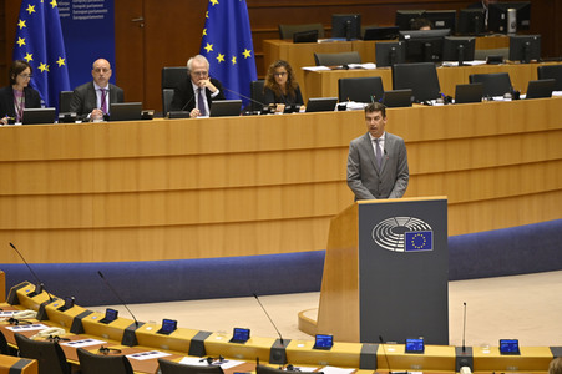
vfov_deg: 6.9
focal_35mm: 200
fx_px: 3120
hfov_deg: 10.3
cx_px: 281
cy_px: 187
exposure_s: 1/400
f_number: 2.8
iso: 1000
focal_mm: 200
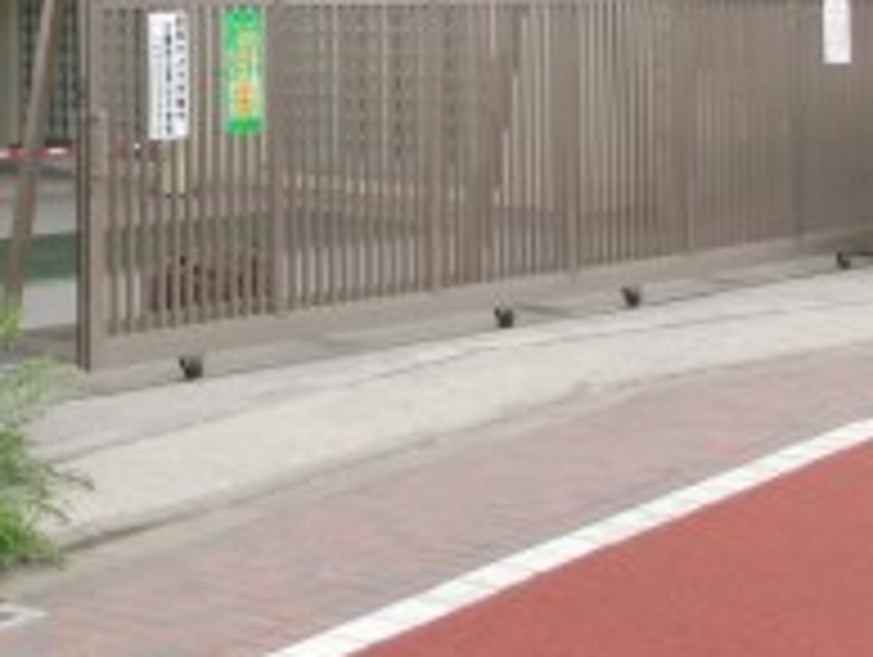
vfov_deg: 17.7
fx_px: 1995
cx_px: -86
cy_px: -148
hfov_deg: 23.2
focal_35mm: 79
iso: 80
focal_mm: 4.24
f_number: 3
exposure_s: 1/250
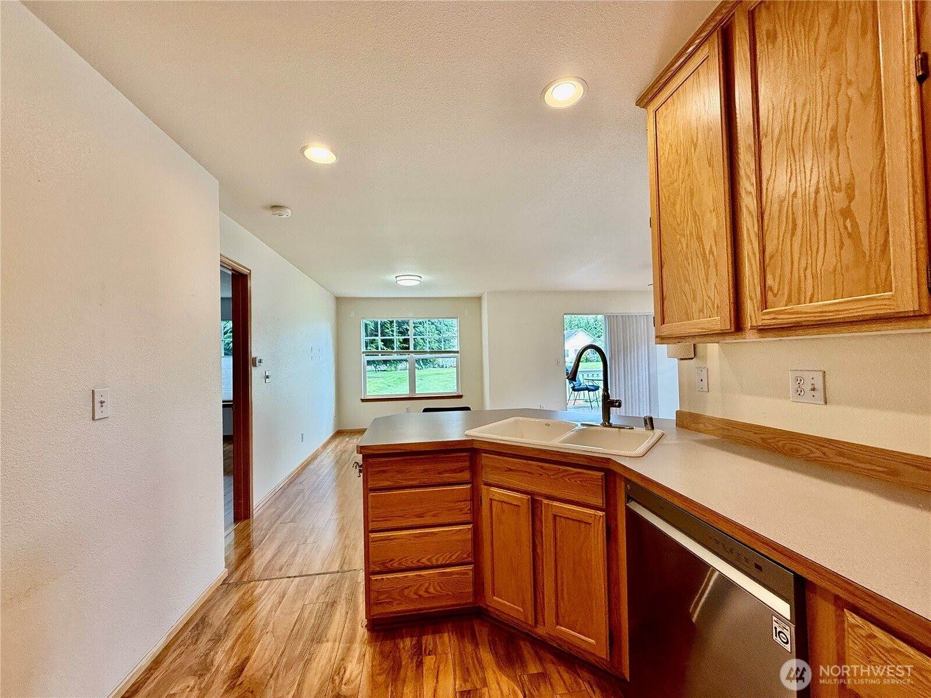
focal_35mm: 14
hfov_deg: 102.1
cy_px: 349
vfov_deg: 85.7
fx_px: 377
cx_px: 466
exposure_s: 1/120
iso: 200
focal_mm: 2.22
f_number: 2.2
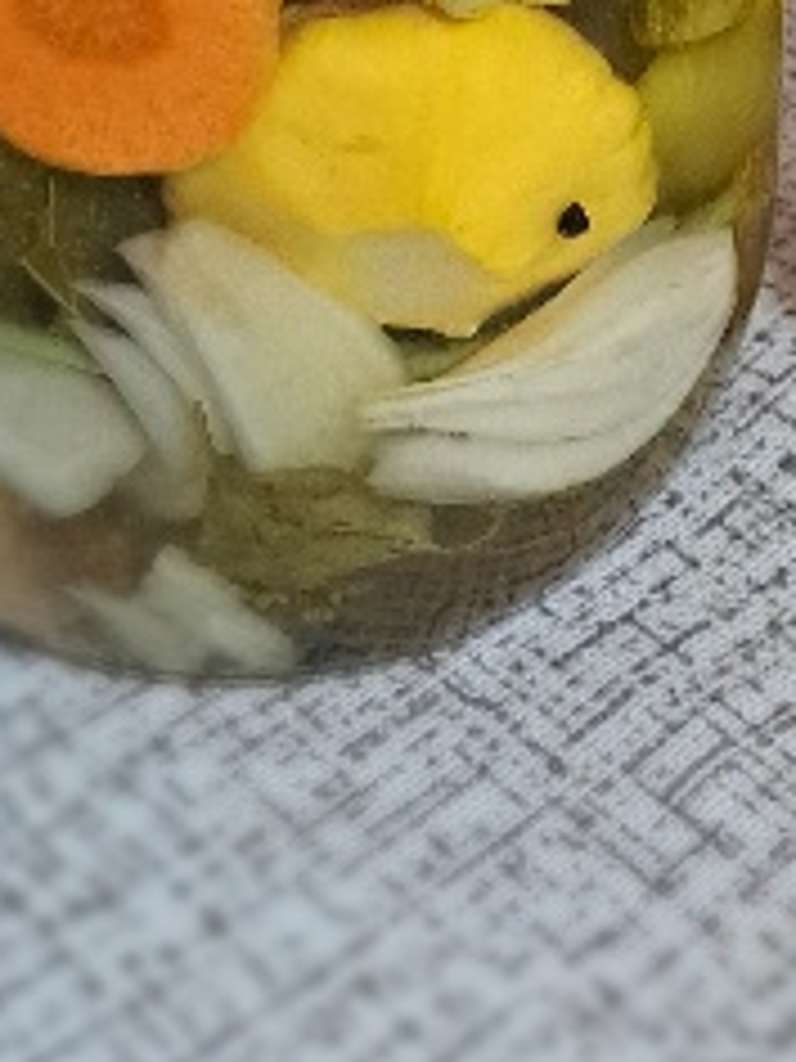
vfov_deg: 19.8
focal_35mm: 94
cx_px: 776
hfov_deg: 15.5
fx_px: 2882
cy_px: -166
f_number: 1.8
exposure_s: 1/50
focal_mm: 5.23
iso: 320
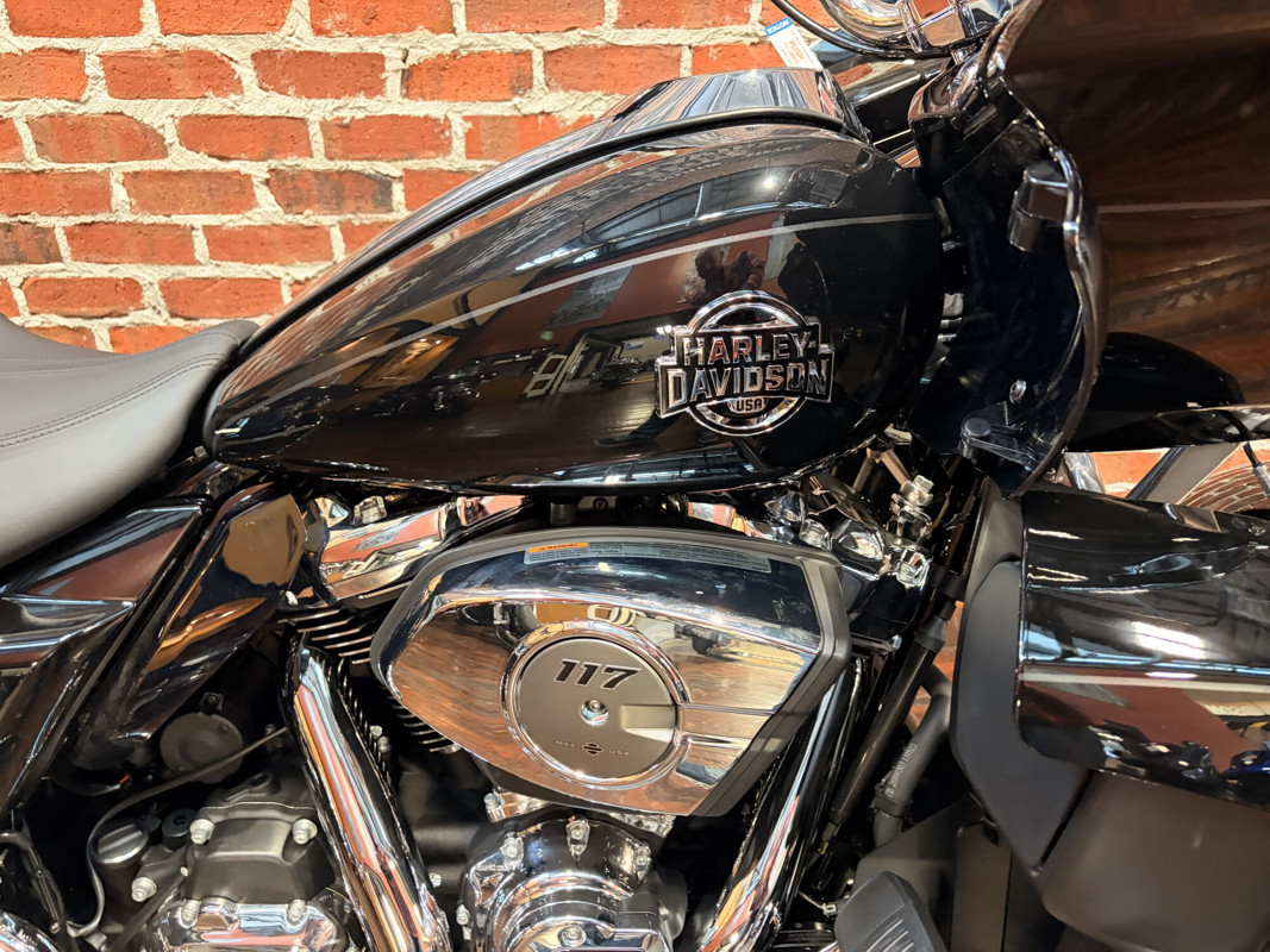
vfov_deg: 53.1
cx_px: 635
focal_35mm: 26
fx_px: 954
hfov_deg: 67.3
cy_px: 476
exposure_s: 1/40
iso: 640
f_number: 1.6
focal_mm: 5.96
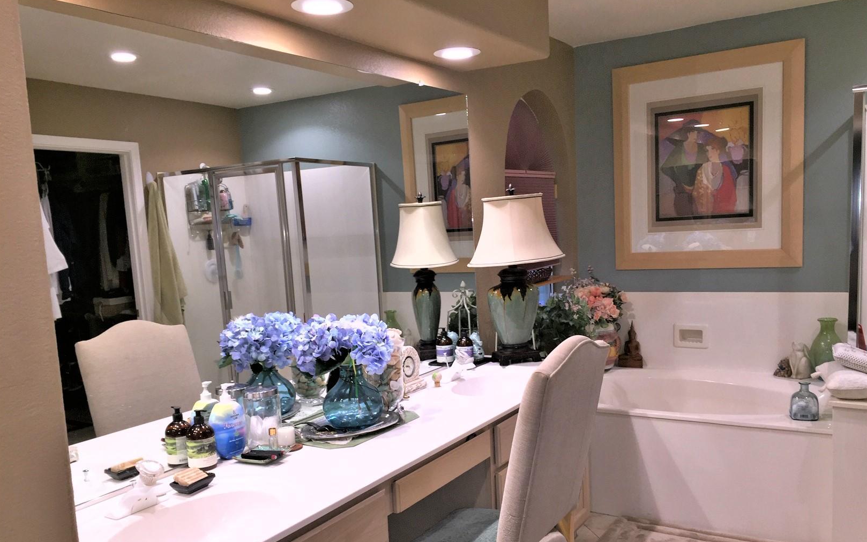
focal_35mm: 31
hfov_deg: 61.2
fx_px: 732
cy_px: 324
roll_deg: +2.4
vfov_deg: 40.4
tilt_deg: -8.4
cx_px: 434
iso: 40
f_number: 2.2
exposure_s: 1/30
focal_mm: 4.15
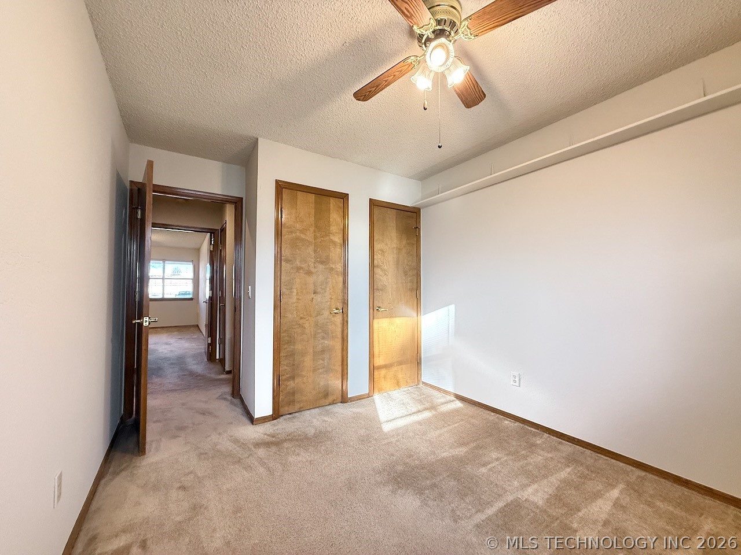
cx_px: 370
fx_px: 300
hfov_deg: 102.1
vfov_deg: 85.7
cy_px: 278
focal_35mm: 14
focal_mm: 2.22
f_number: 2.2
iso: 500
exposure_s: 1/120
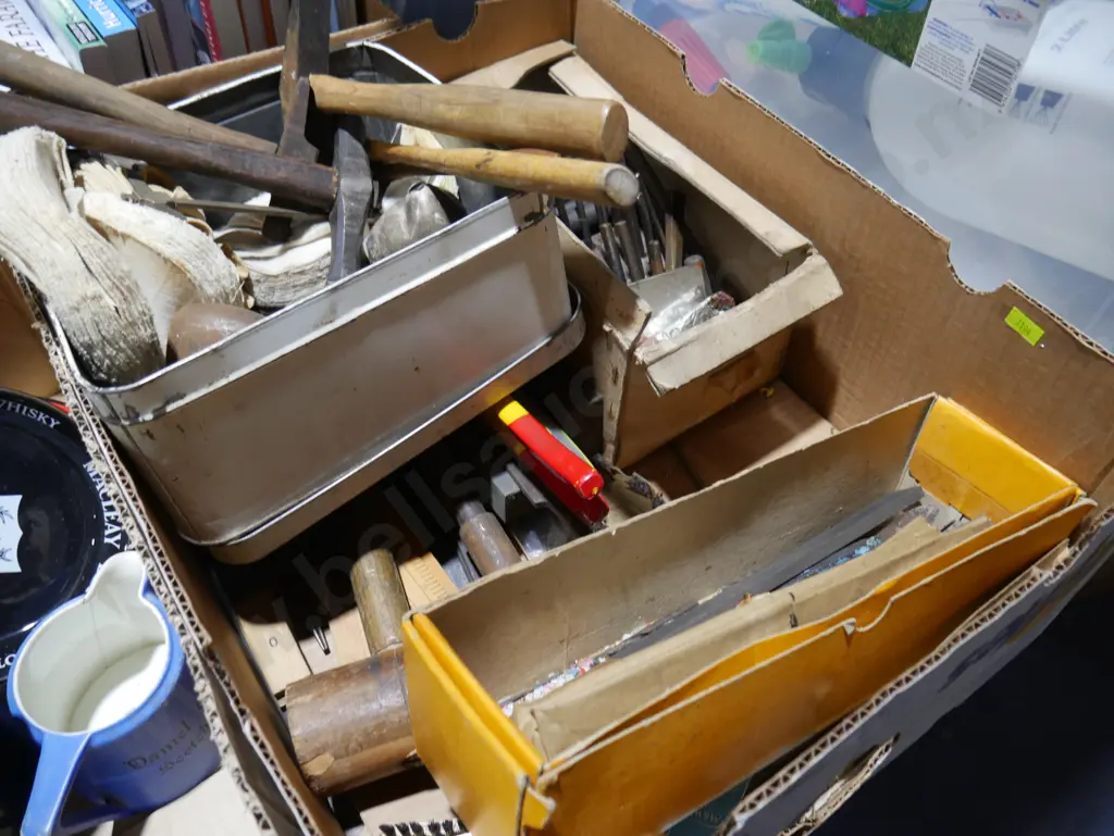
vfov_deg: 46.8
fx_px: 966
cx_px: 557
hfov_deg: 59.9
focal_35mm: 30
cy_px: 418
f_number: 3.6
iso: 400
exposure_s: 1/60
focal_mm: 15
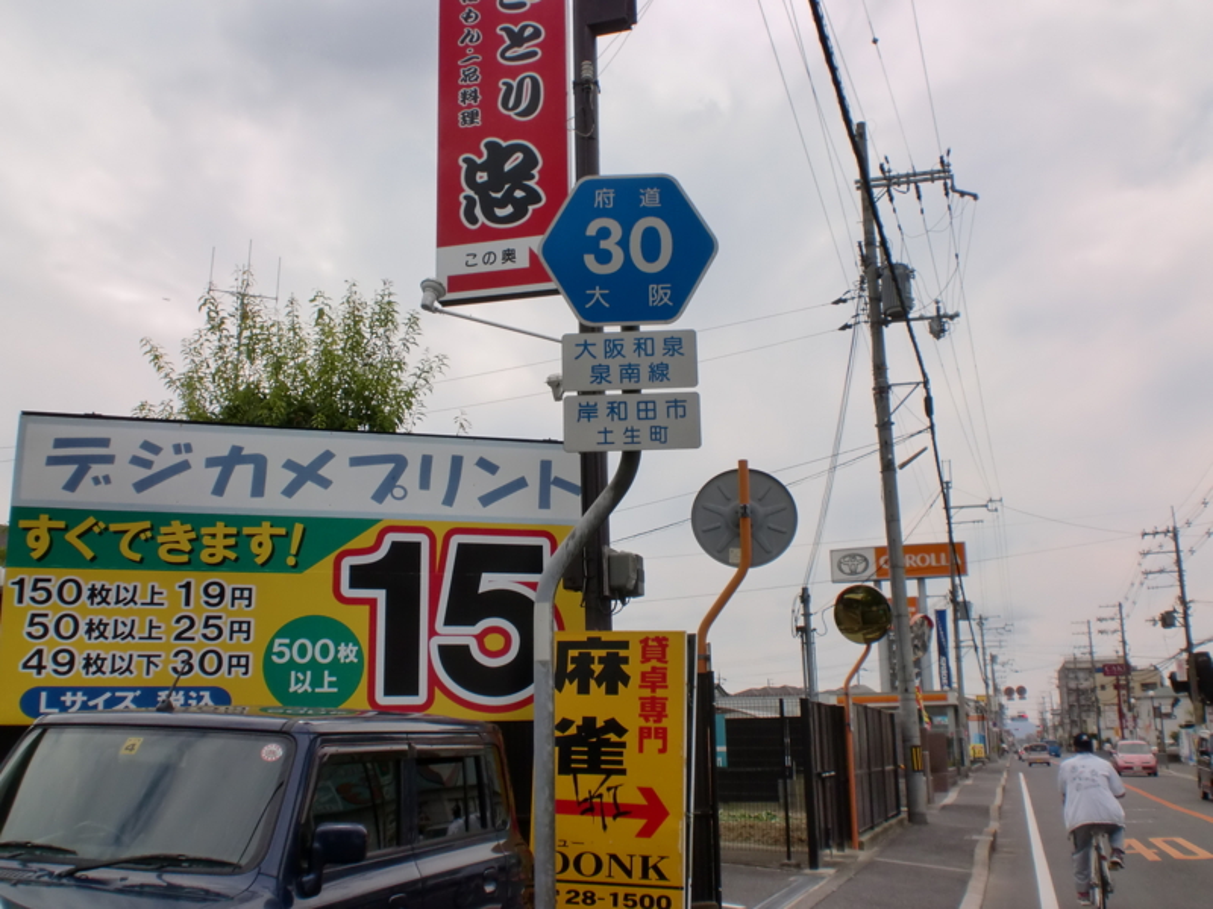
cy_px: 454
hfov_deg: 52.6
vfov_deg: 40.7
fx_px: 1226
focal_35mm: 35
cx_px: 606
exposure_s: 1/640
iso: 64
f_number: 5.6
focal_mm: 6.3
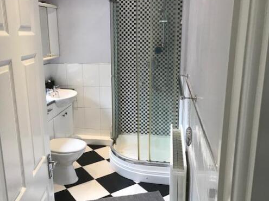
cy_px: 93
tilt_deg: -13.1
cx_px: 114
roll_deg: +1.3
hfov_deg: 55.1
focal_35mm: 33
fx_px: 256
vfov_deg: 42.9
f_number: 1.8
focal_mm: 3.99
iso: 25
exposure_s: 1/33
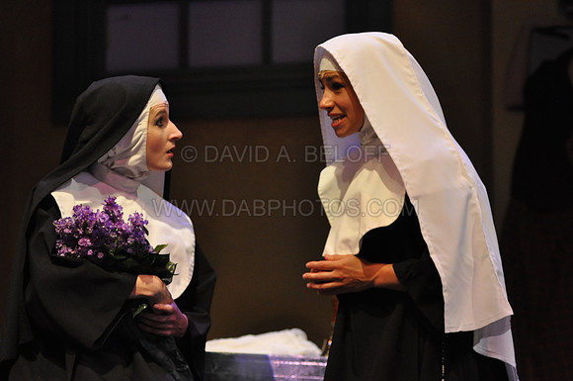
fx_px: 3219
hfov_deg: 10.2
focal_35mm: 202
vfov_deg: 6.8
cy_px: 190
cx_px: 286
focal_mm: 135
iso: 1600
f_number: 2.8
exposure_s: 1/320
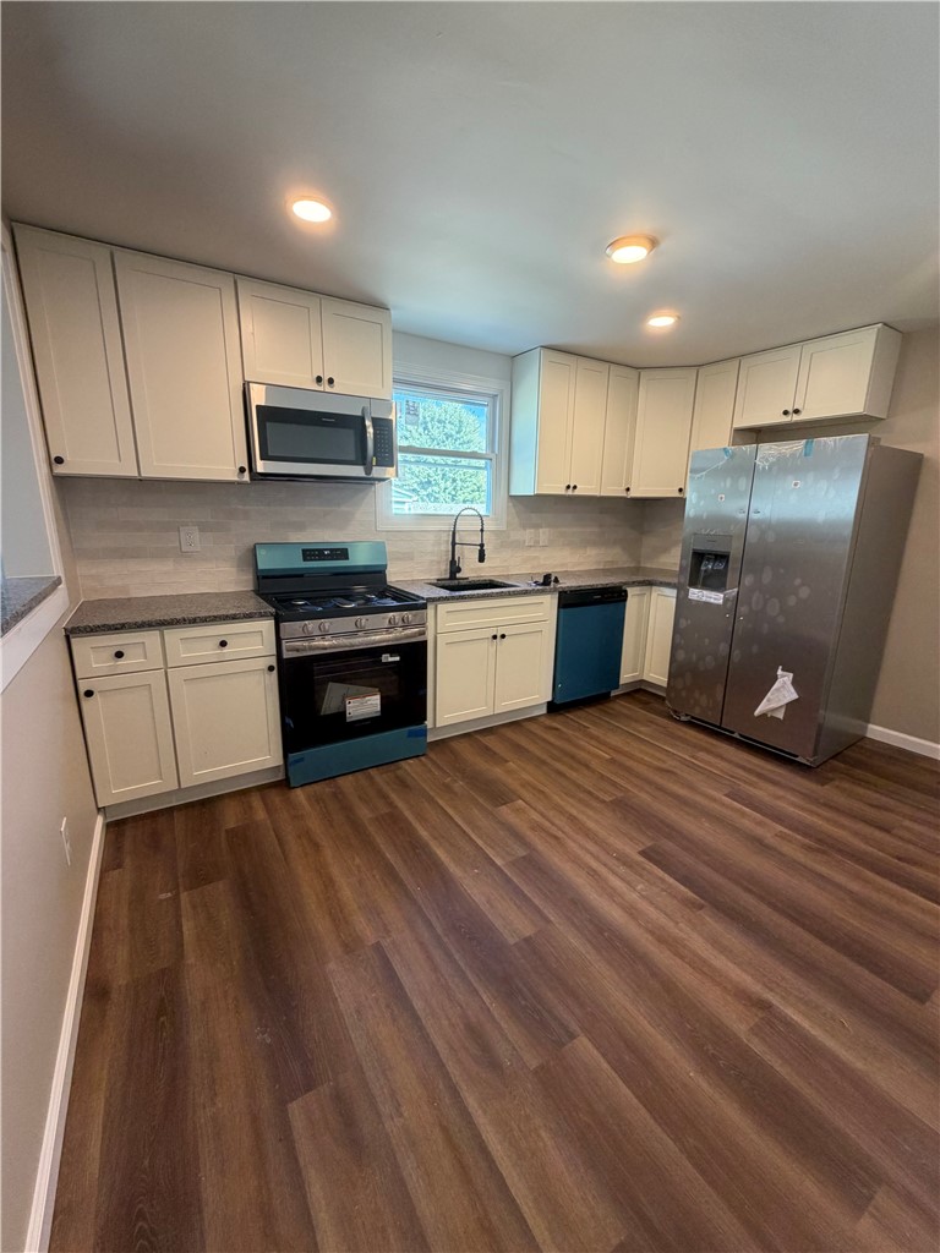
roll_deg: -1.0
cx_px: 470
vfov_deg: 102.1
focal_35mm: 14
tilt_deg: -11.9
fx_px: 507
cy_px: 626
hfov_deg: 85.7
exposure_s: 1/60
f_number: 2.2
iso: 160
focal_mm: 2.22
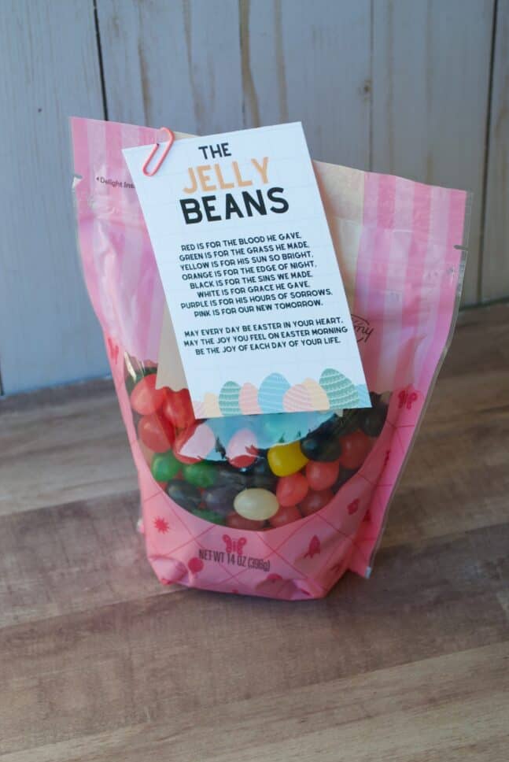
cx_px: 243
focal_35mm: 73
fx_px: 1545
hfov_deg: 18.7
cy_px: 377
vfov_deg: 27.7
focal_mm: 46
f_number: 6.3
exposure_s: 1/160
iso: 200
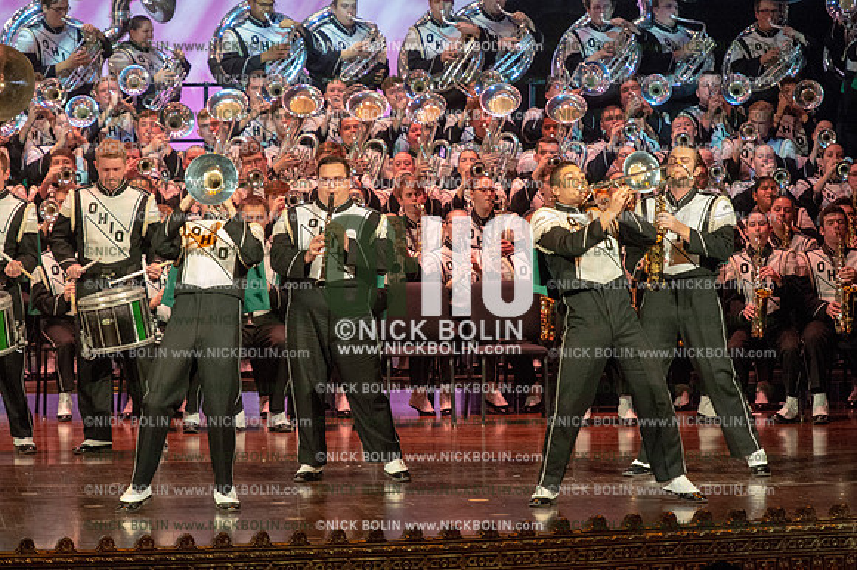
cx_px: 428
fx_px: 5472
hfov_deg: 9.0
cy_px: 285
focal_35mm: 230
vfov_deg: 6.0
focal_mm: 230
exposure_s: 1/200
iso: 8000
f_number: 5.6
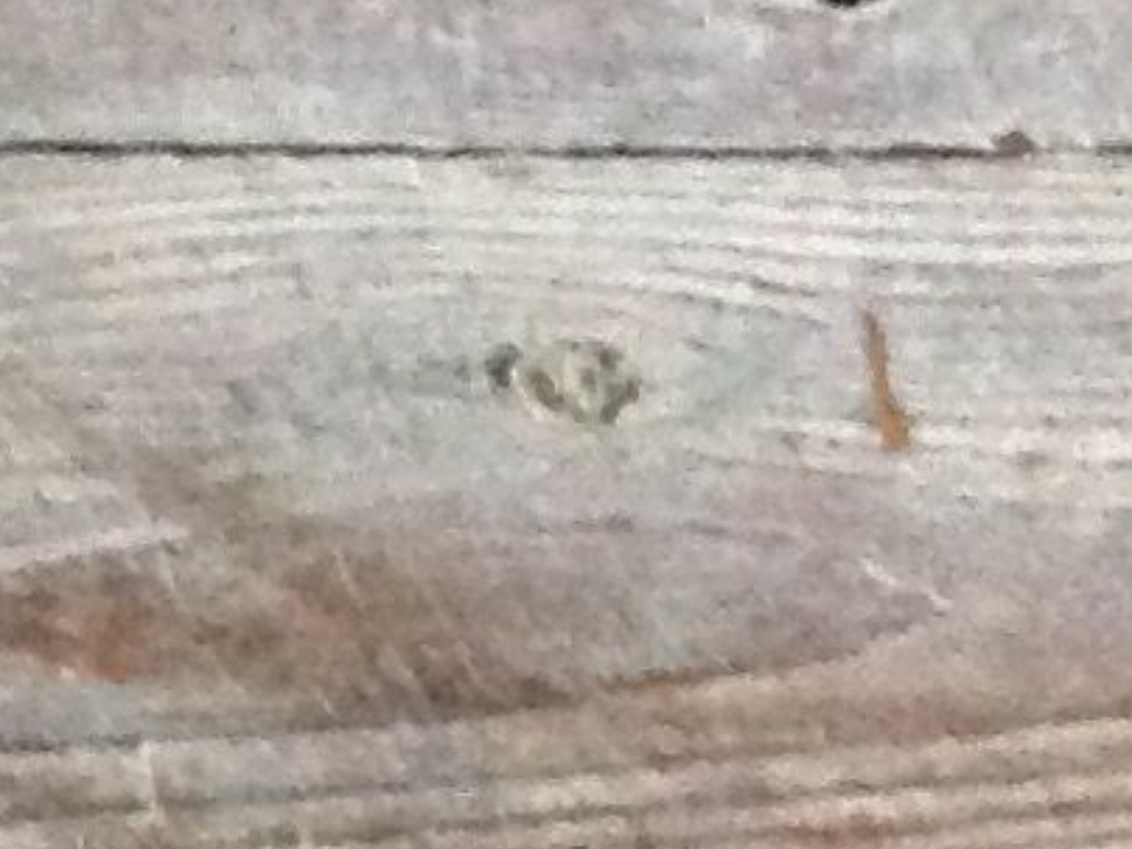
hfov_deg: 8.1
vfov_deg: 6.3
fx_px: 7325
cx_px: -1667
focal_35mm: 224
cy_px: -1171
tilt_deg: -49.3
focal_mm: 4.28
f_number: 2.4
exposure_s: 1/15
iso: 640
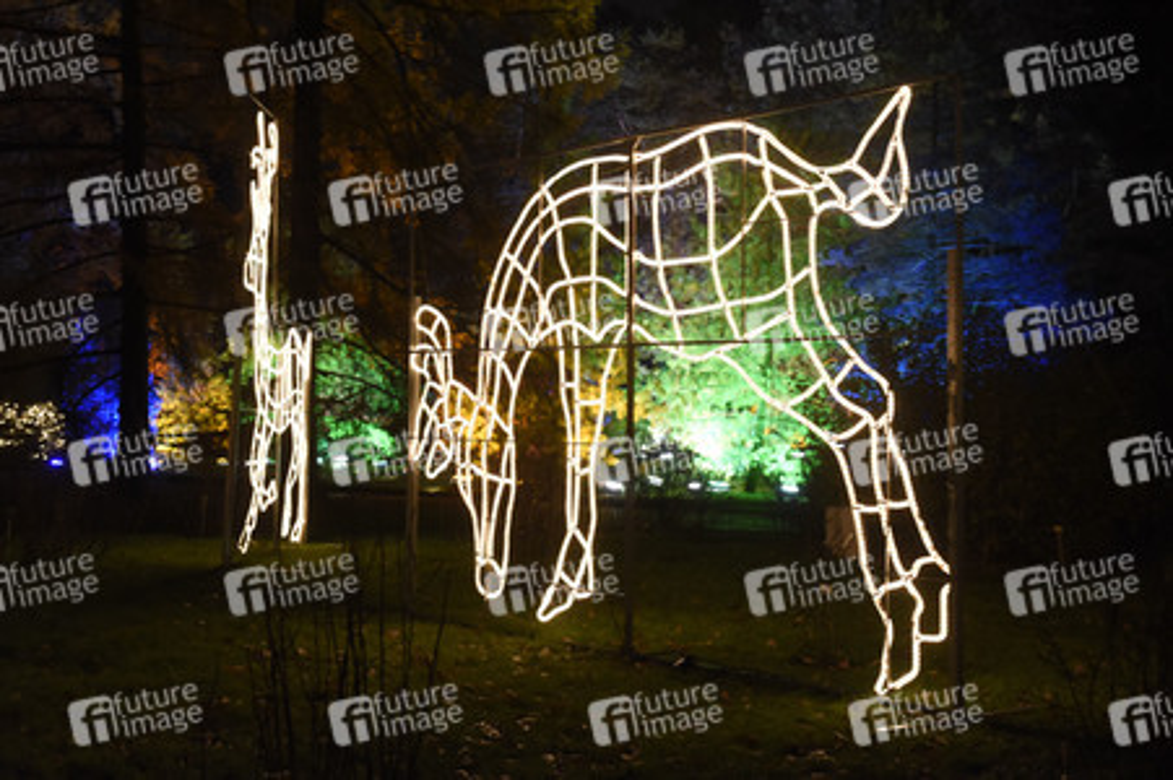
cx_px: 586
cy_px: 390
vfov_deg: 27.0
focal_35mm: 50
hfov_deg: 39.6
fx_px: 1628
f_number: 5.6
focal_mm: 50
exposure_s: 1/13
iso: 3200
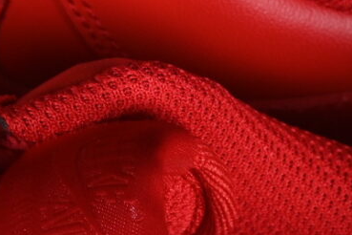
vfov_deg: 2.6
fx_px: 5094
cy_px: 279
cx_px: -82
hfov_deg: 3.9
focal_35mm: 521
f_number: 7.1
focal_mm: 50
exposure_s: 1/80
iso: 160
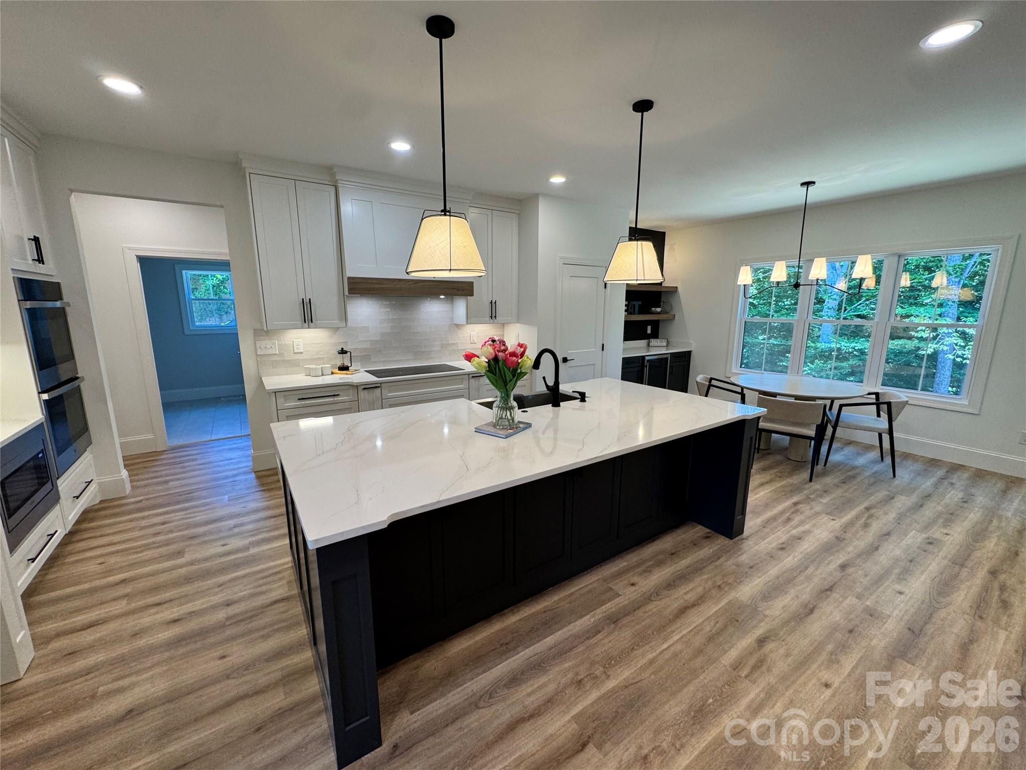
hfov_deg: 102.1
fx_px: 415
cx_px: 513
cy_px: 385
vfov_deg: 85.7
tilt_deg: -11.6
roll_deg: -0.4
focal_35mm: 14
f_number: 2.2
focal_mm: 2.22
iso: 125
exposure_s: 1/120
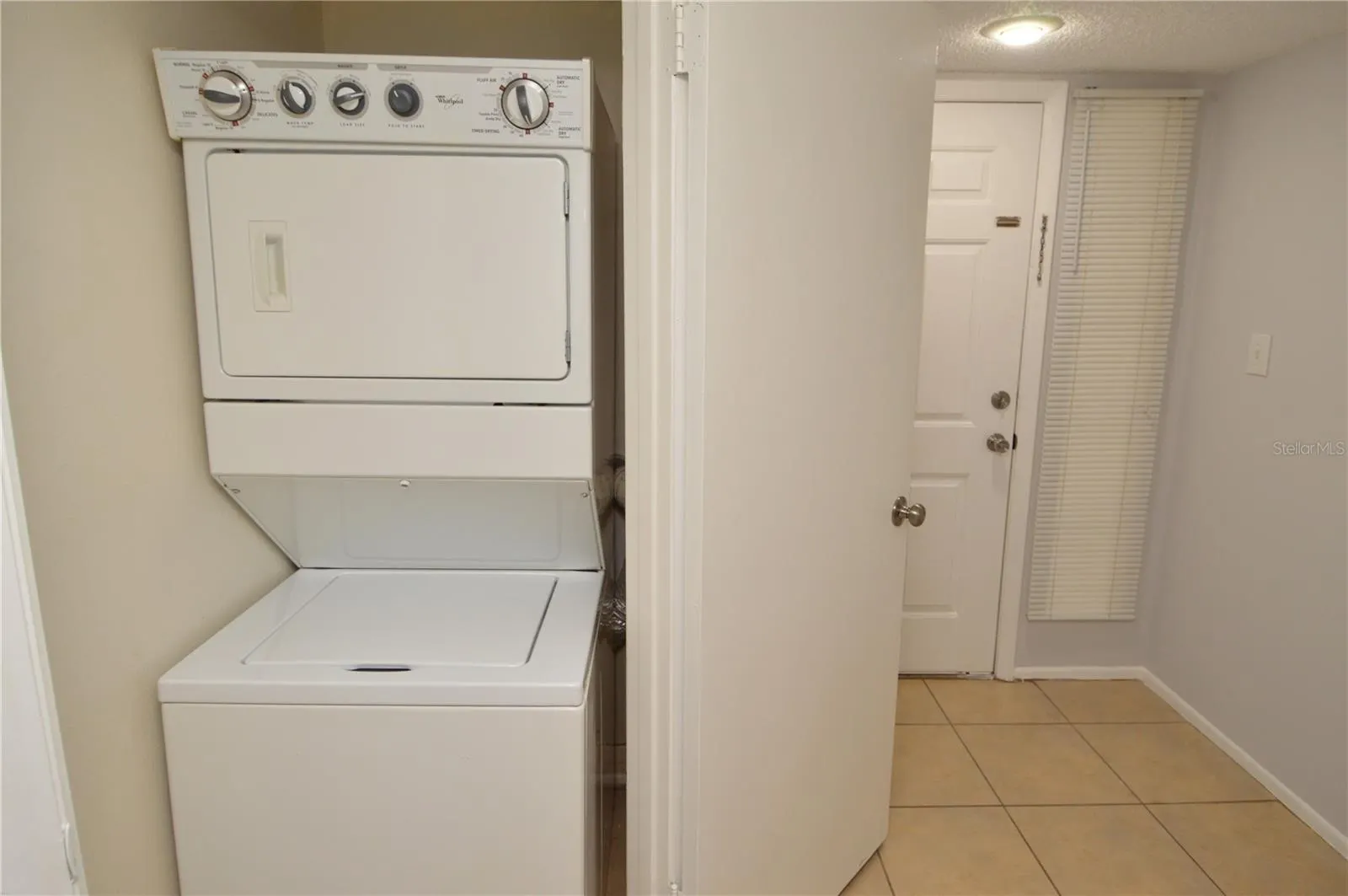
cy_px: 448
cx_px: 674
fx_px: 673
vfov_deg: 67.3
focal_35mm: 18
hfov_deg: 90.1
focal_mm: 12
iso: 400
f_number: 4.5
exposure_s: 1/80
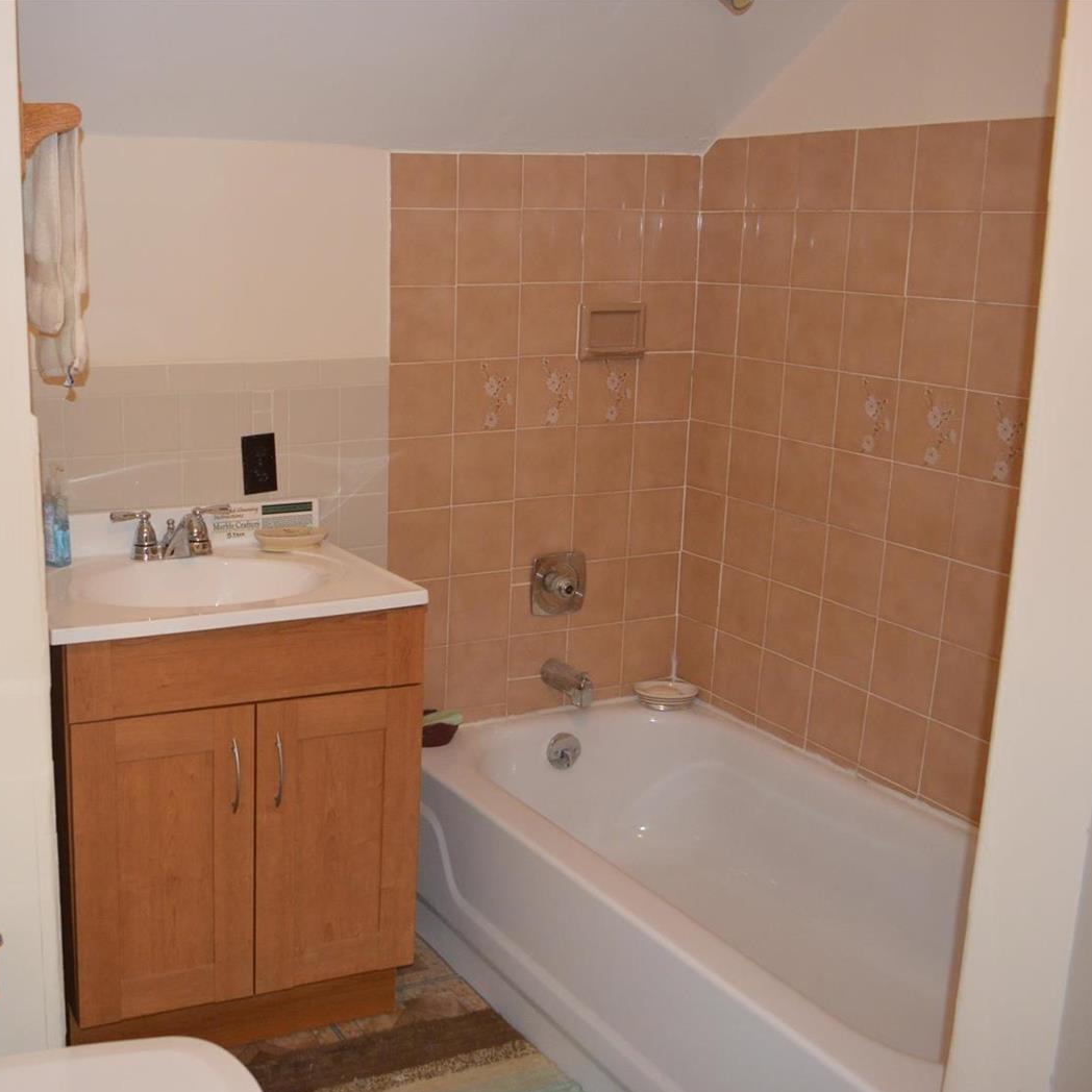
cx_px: 307
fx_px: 1249
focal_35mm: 35
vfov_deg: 47.2
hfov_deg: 46.0
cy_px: 552
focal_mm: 18
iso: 1000
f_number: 3.5
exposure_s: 1/60
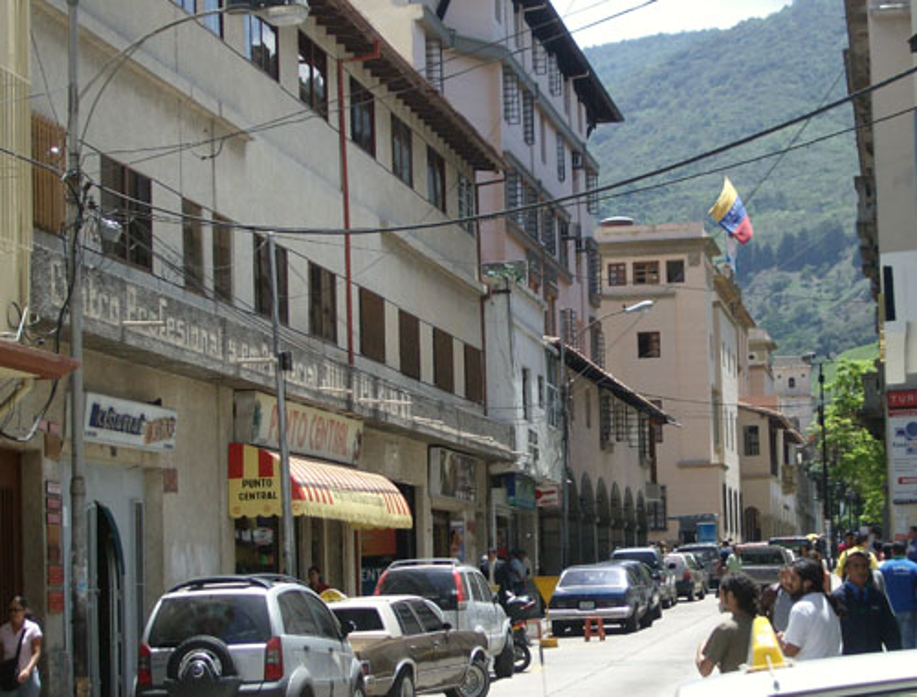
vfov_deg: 14.9
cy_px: 348
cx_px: 458
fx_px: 2662
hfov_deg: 19.5
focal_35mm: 100
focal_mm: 16.6
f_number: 4.6
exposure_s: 1/447
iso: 100
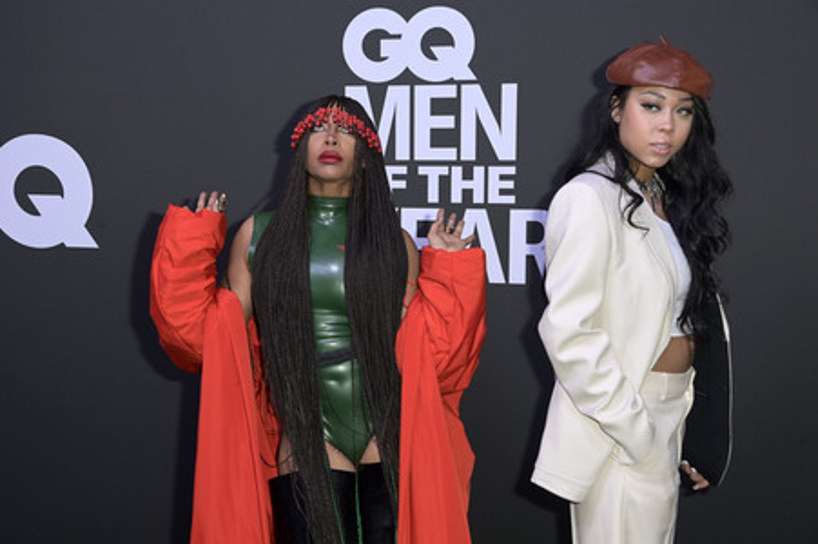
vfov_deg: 28.0
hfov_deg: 41.1
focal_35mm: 48
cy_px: 272
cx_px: 409
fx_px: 1090
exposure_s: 1/250
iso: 1000
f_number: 5.6
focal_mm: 48
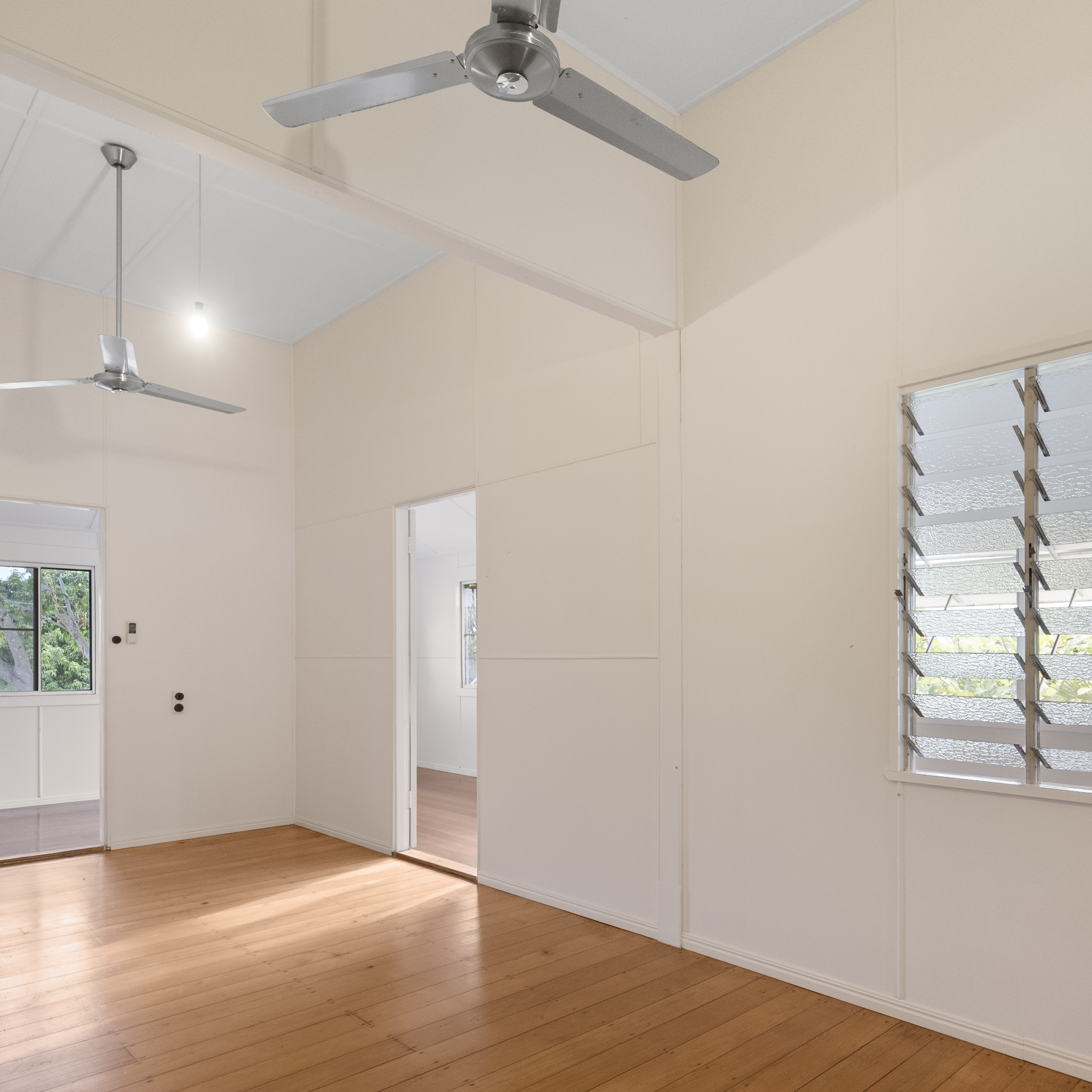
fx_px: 821
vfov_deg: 66.4
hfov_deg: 66.9
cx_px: 624
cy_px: 673
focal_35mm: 23
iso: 2500
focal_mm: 14
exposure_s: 1/15
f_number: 8
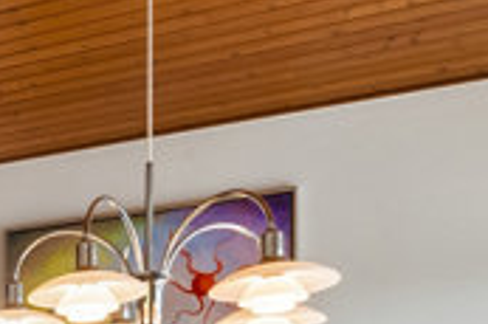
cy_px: 517
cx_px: -212
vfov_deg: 16.4
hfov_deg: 23.0
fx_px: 1002
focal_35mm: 74
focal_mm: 16
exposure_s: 1/5
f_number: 11
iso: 200
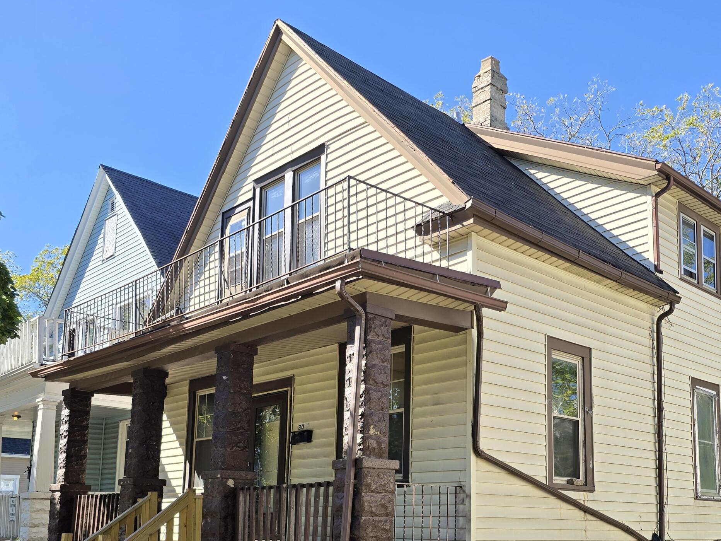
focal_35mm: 37
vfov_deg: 37.4
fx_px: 771
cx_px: 469
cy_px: 427
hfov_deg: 49.4
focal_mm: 6.3
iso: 12
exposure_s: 1/372
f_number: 1.7
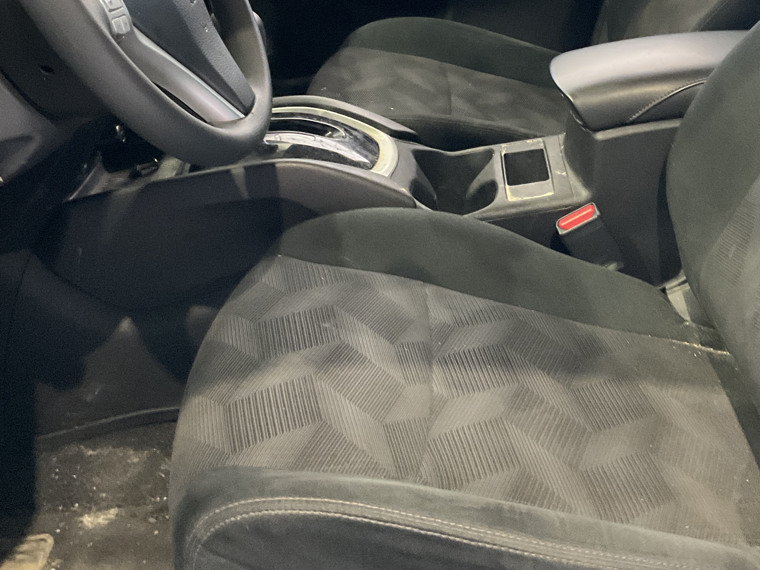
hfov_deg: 35.5
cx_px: 436
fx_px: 1186
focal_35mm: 54
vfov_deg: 26.3
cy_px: 72
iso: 200
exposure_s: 1/40
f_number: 1.8
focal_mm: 3
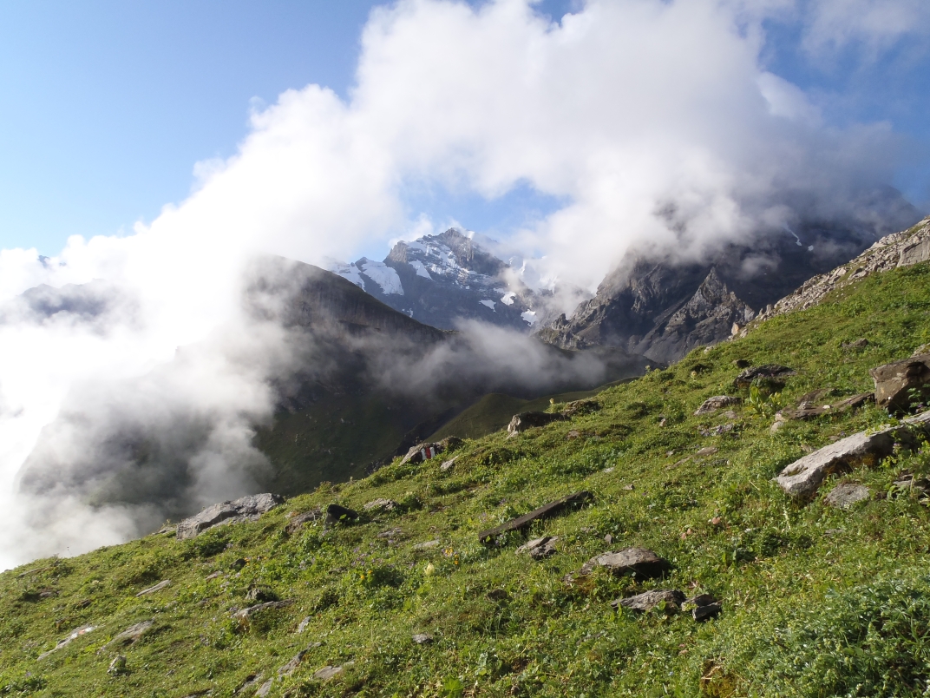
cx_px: 465
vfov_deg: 49.7
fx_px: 752
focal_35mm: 28
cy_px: 349
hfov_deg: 63.4
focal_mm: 5
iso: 80
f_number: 4.5
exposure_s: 1/640
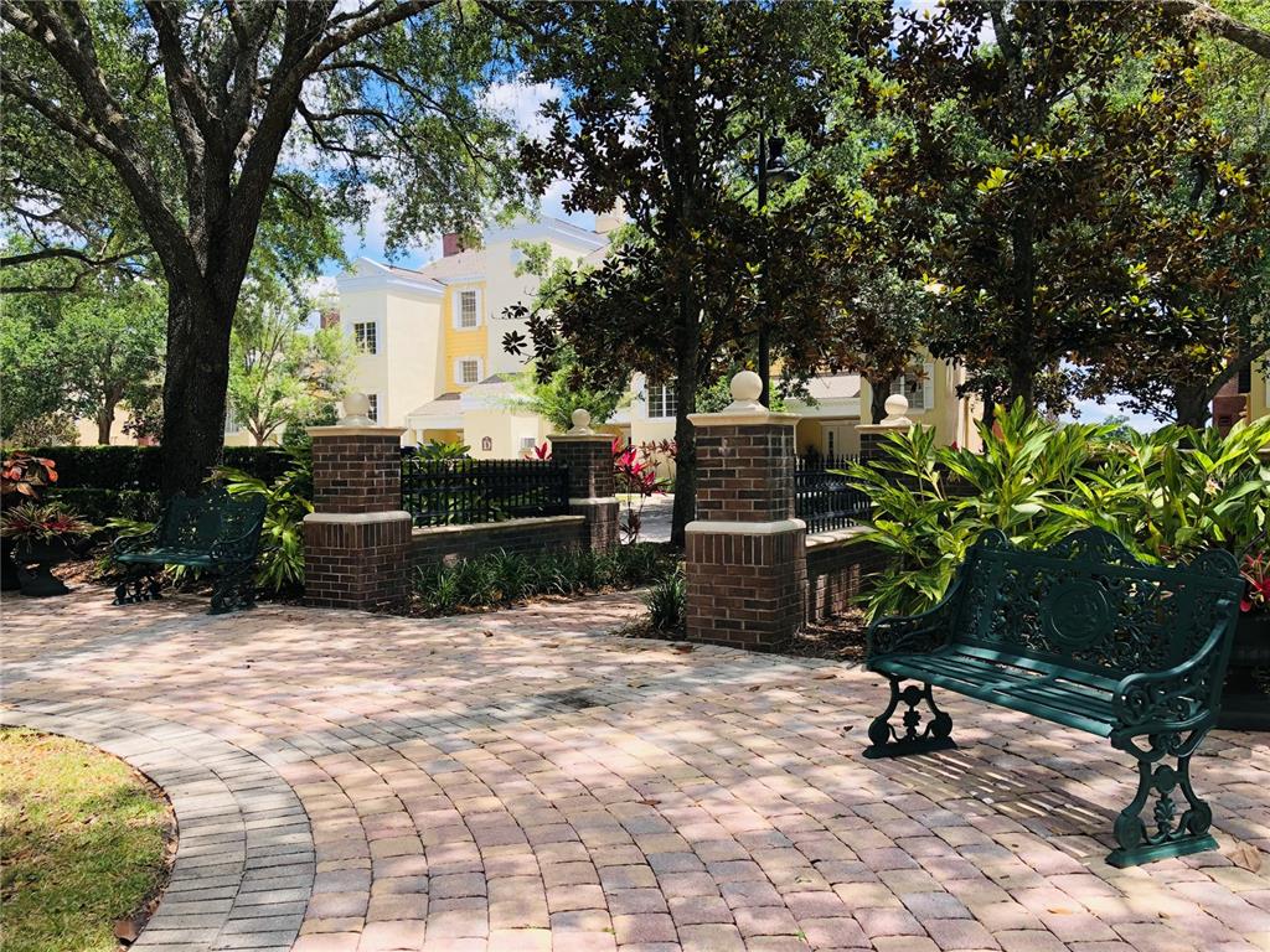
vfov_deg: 49.7
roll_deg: -0.3
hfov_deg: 63.4
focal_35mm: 28
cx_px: 635
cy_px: 476
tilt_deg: -2.0
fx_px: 1027
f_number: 1.8
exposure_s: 1/716
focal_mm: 3.99
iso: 20
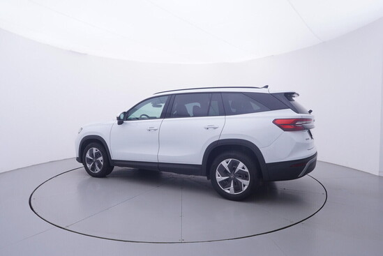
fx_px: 240
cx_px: 192
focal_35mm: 22
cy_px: 128
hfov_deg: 77.3
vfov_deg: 56.2
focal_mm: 15
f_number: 5
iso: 200
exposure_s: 1/80
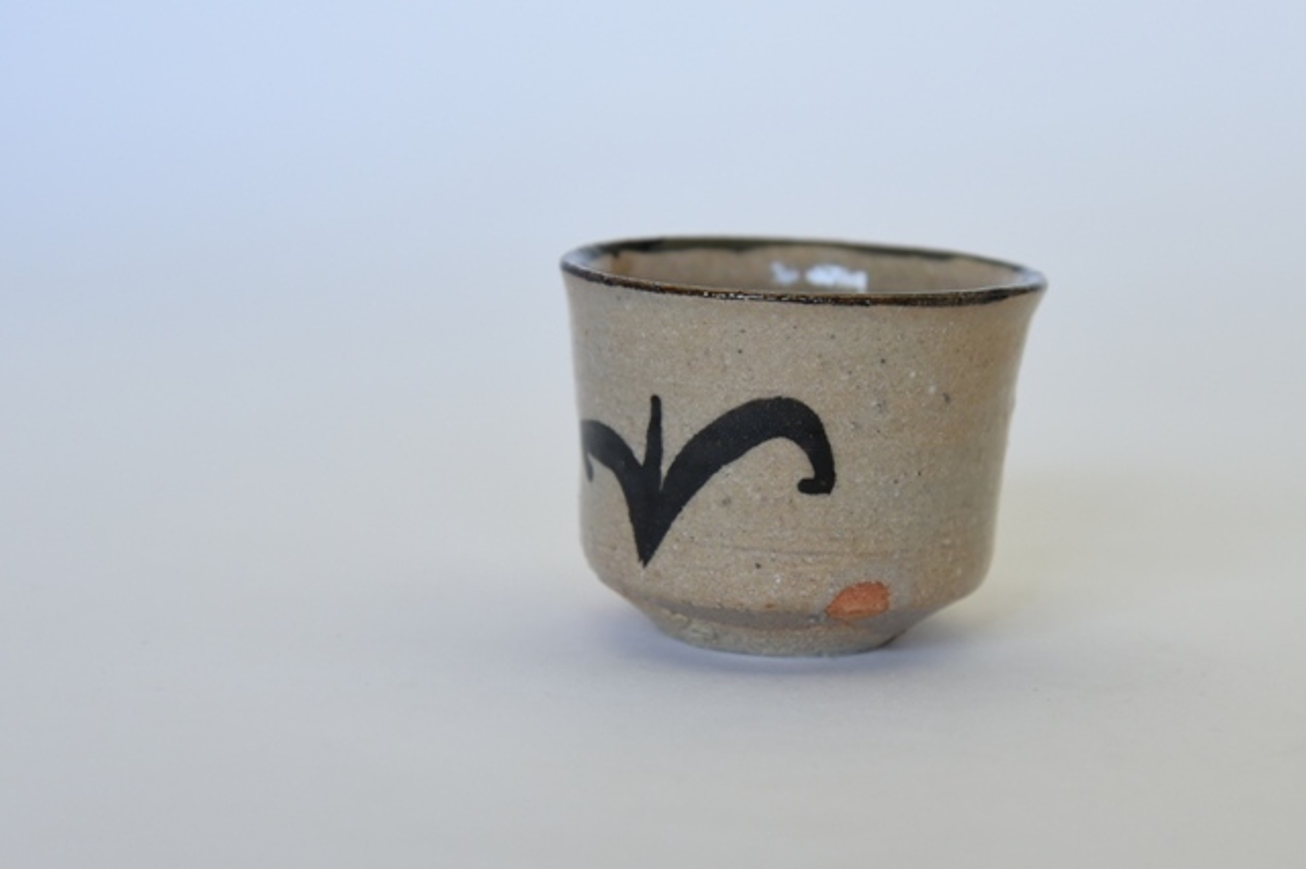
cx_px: 653
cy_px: 434
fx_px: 2538
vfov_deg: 19.4
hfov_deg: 28.9
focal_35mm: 70
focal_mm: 70
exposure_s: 1/320
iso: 1250
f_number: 4.5
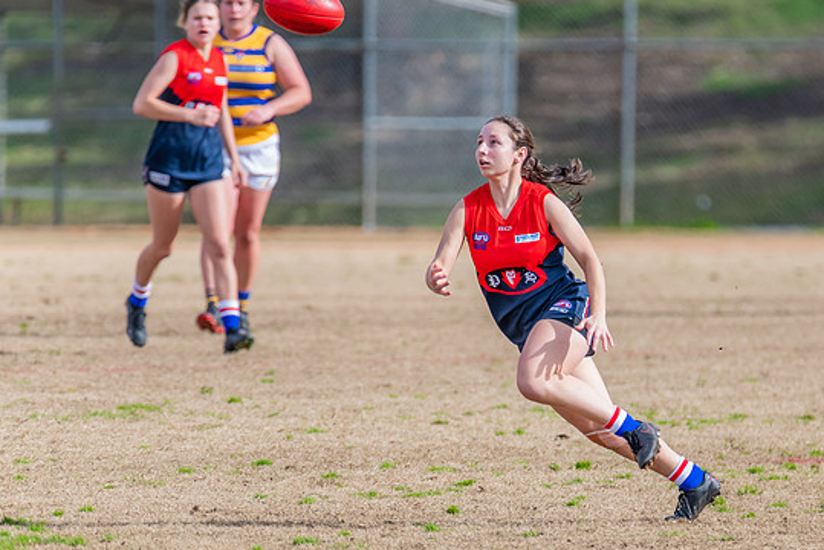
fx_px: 20679
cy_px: 335
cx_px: 578
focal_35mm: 903
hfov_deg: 2.3
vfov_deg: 1.5
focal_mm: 600
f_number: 8
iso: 800
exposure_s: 1/1600
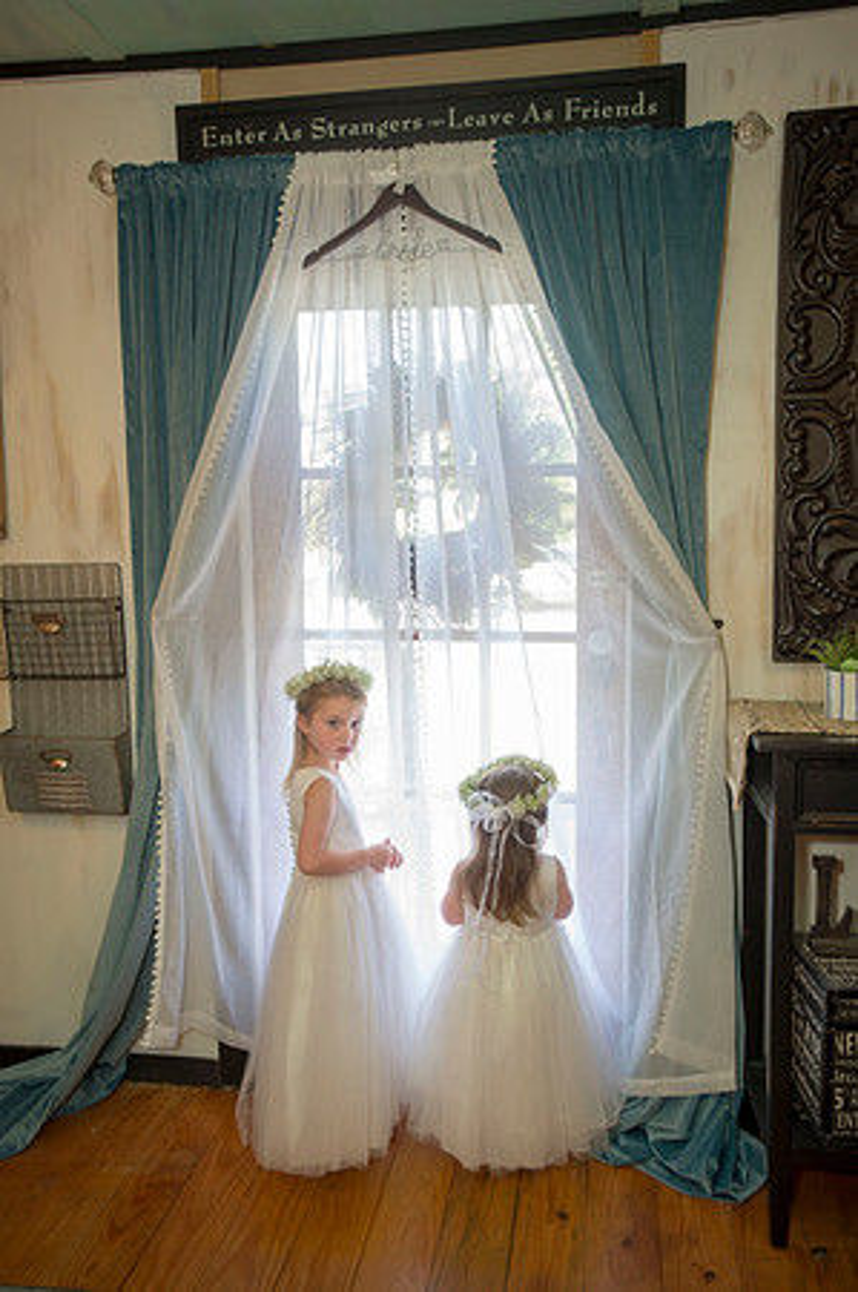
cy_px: 646
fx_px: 1075
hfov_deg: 43.5
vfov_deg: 62.0
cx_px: 429
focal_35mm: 30
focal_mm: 30
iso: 640
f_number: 2.8
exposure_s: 1/125
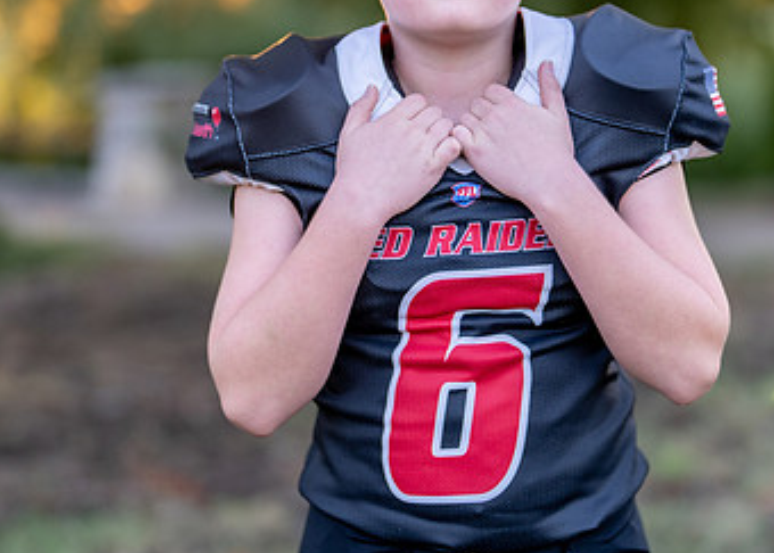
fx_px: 2133
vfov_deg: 14.7
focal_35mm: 97
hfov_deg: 20.5
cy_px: 163
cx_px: 477
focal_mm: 50
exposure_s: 1/320
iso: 100
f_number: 1.2
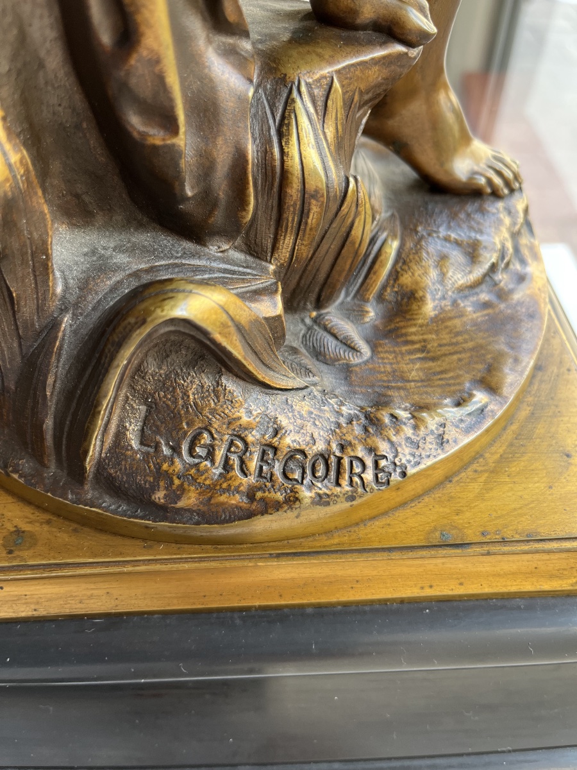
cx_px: 288
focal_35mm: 26
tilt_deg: -49.7
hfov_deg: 53.1
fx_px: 578
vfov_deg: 67.3
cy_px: 385
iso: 64
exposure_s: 1/122
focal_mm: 5.1
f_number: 1.6
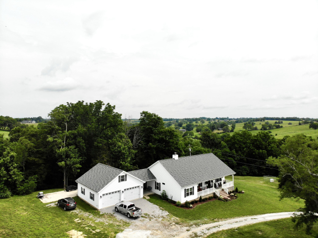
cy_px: 119
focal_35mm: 24
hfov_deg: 71.6
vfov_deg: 56.8
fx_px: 220
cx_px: 159
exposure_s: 1/1676
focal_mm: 4.5
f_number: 2.8
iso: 101
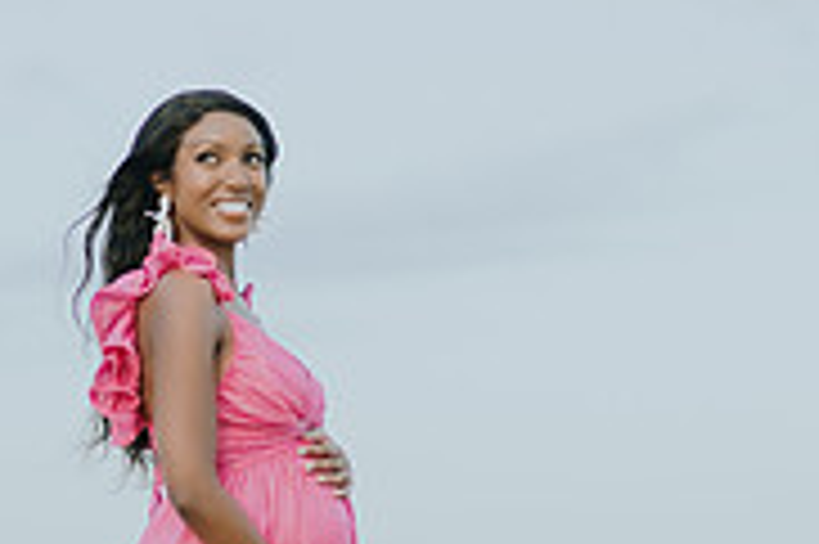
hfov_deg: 11.0
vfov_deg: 7.3
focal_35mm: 186
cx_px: 112
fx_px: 4228
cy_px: 578
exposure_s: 1/1600
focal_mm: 58
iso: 100
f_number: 1.4
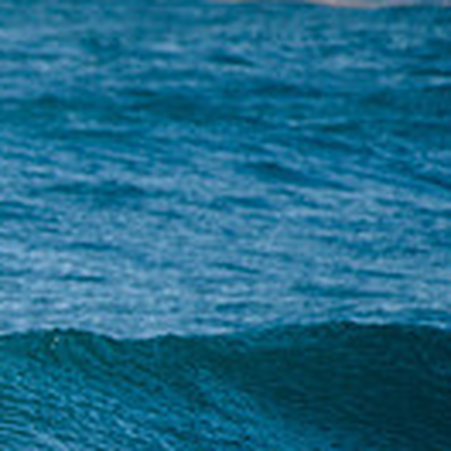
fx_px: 27579
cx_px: -454
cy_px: 589
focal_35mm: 1871
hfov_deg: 0.9
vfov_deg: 0.9
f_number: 5.6
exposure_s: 1/1600
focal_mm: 500
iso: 200
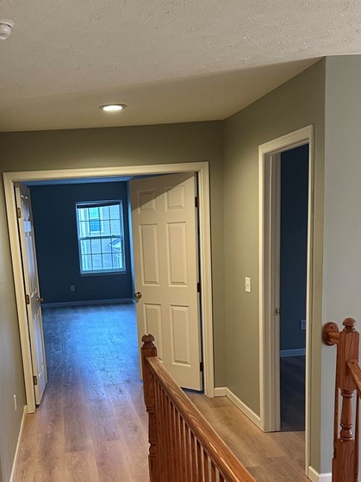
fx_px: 612
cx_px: 114
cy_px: 349
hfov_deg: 32.5
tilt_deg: -8.4
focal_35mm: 44
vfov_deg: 41.9
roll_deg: +3.0
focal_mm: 6.86
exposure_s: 1/60
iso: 400
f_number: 1.78
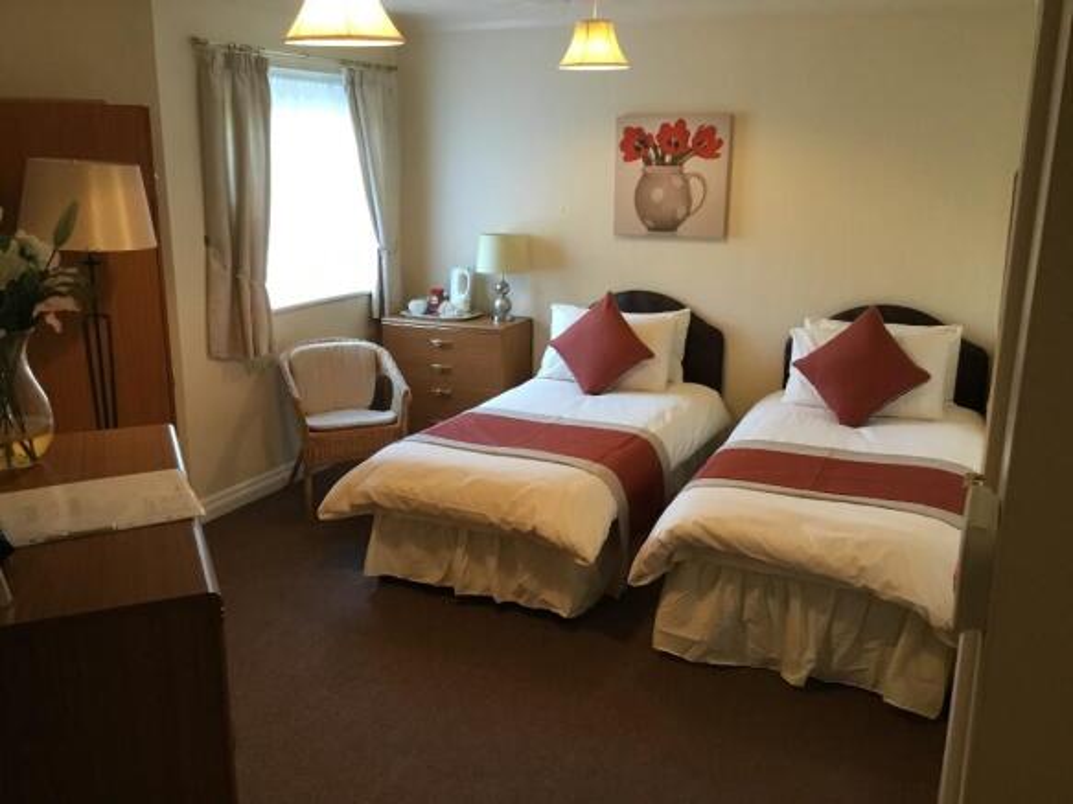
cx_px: 536
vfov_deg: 45.4
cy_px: 402
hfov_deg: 58.4
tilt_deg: -14.0
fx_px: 961
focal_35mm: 31
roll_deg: +0.4
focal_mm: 3.3
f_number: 2.4
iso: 160
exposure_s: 1/33
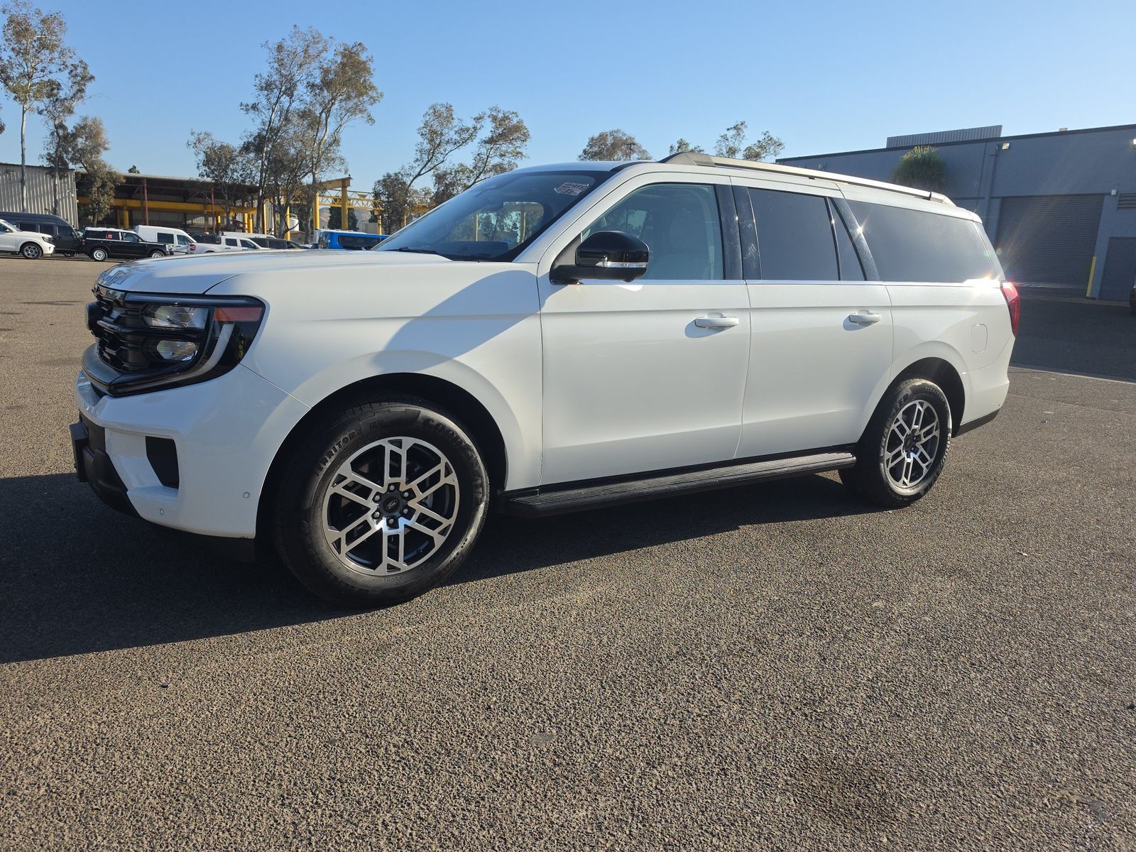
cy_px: 426
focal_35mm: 23
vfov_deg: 58.9
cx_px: 568
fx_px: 755
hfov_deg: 73.9
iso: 65
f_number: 1.4
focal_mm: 6.5
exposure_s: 1/4765
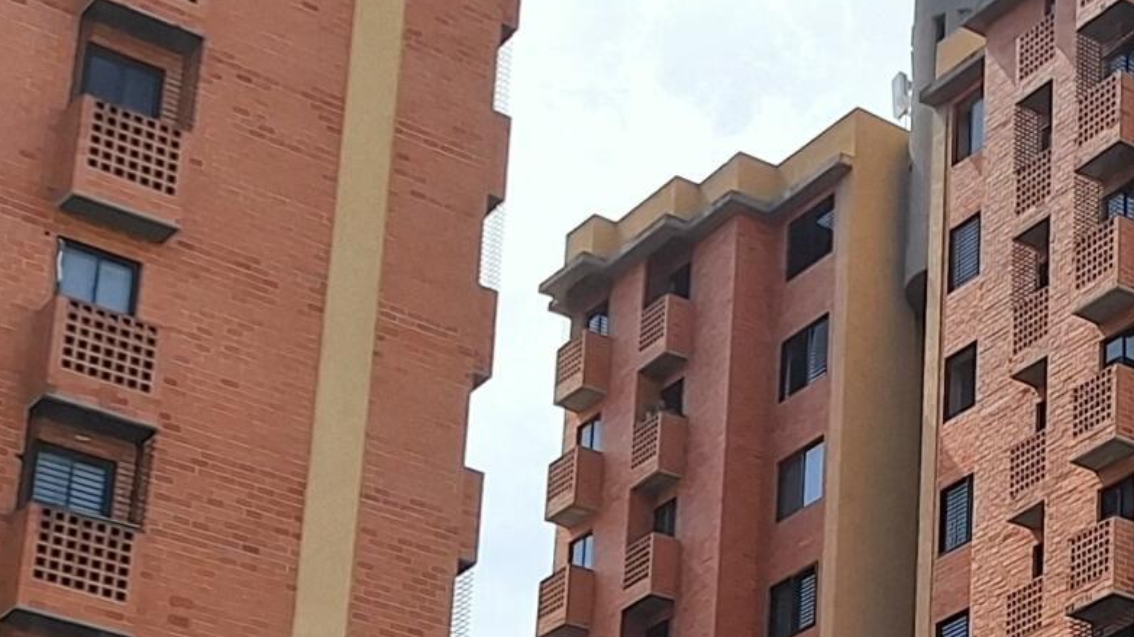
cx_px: 1458
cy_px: 874
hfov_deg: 20.4
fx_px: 2886
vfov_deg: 12.2
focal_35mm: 96
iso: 40
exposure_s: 1/2933
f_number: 1.8
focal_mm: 5.54
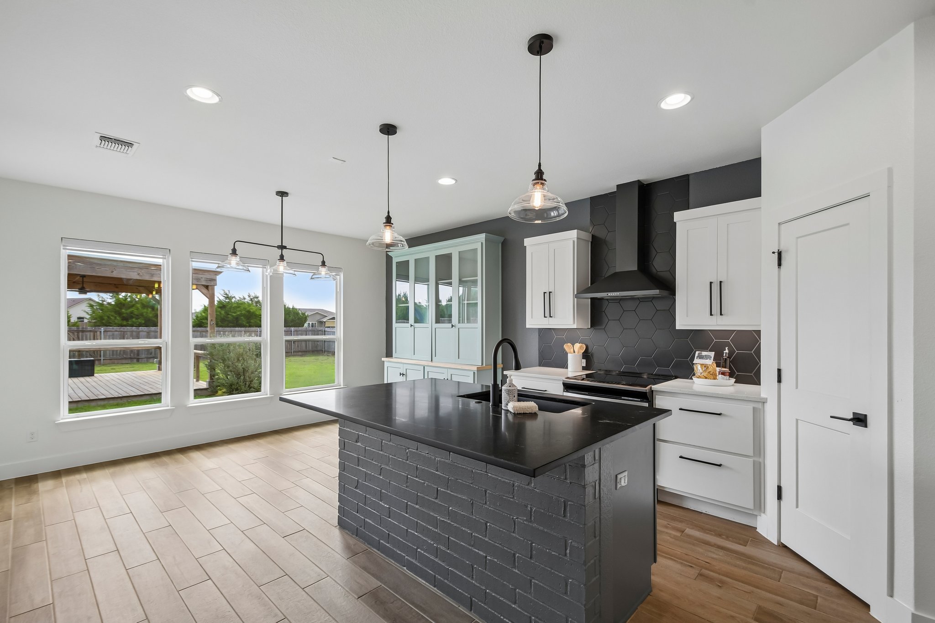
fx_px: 390
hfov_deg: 100.4
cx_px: 468
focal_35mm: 15
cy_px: 312
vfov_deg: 77.3
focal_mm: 10
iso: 400
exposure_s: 1/50
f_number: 8
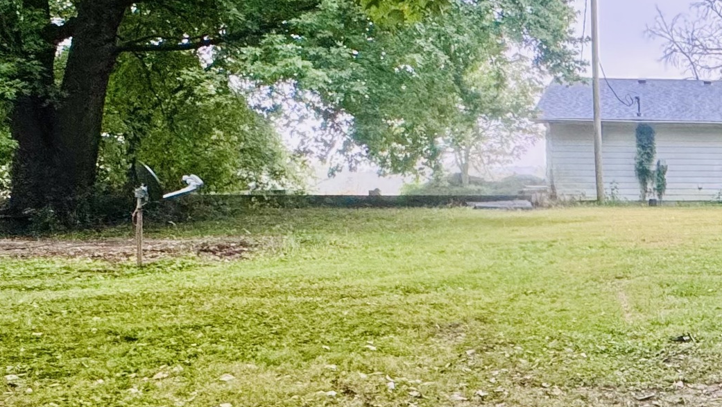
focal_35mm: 45
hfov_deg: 35.5
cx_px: 870
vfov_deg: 26.5
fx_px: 862
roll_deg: -0.5
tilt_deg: -3.5
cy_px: 220
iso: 400
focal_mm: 2.22
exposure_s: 1/60
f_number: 2.2
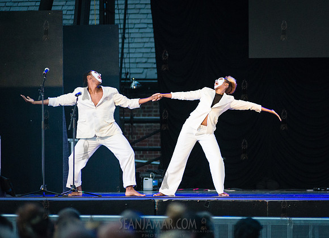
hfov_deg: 8.3
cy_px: 109
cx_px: 194
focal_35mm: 243
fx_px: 2277
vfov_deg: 6.0
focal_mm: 200
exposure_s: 1/1000
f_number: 2.8
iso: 3200
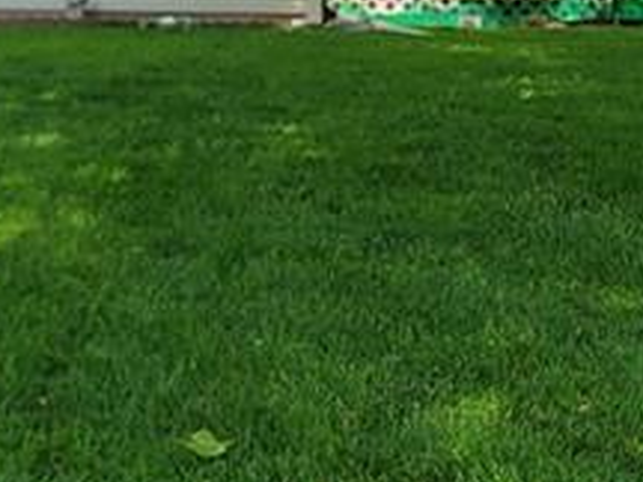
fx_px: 2118
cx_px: 6
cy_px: -143
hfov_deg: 16.9
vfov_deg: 12.6
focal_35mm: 114
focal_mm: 6.7
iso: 16
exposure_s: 1/299
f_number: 1.8
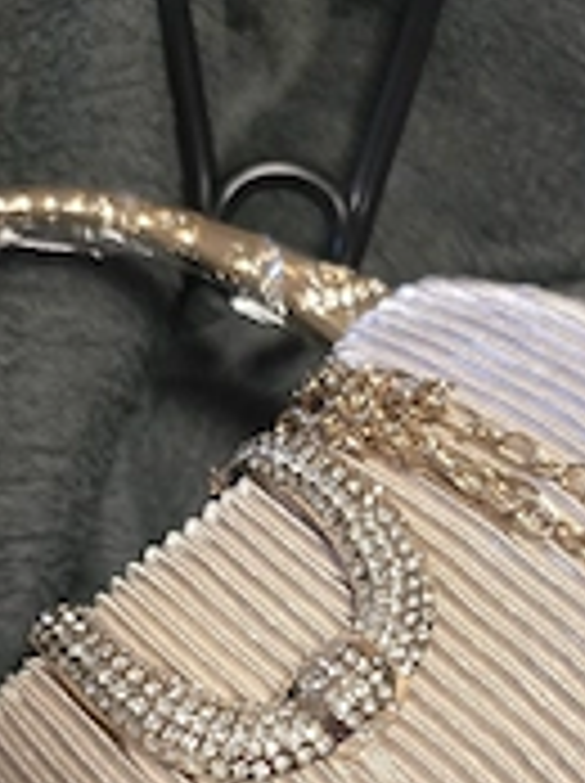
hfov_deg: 27.4
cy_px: 675
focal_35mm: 53
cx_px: 338
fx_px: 1197
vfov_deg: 34.6
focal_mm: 6.3
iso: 640
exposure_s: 1/101
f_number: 1.7
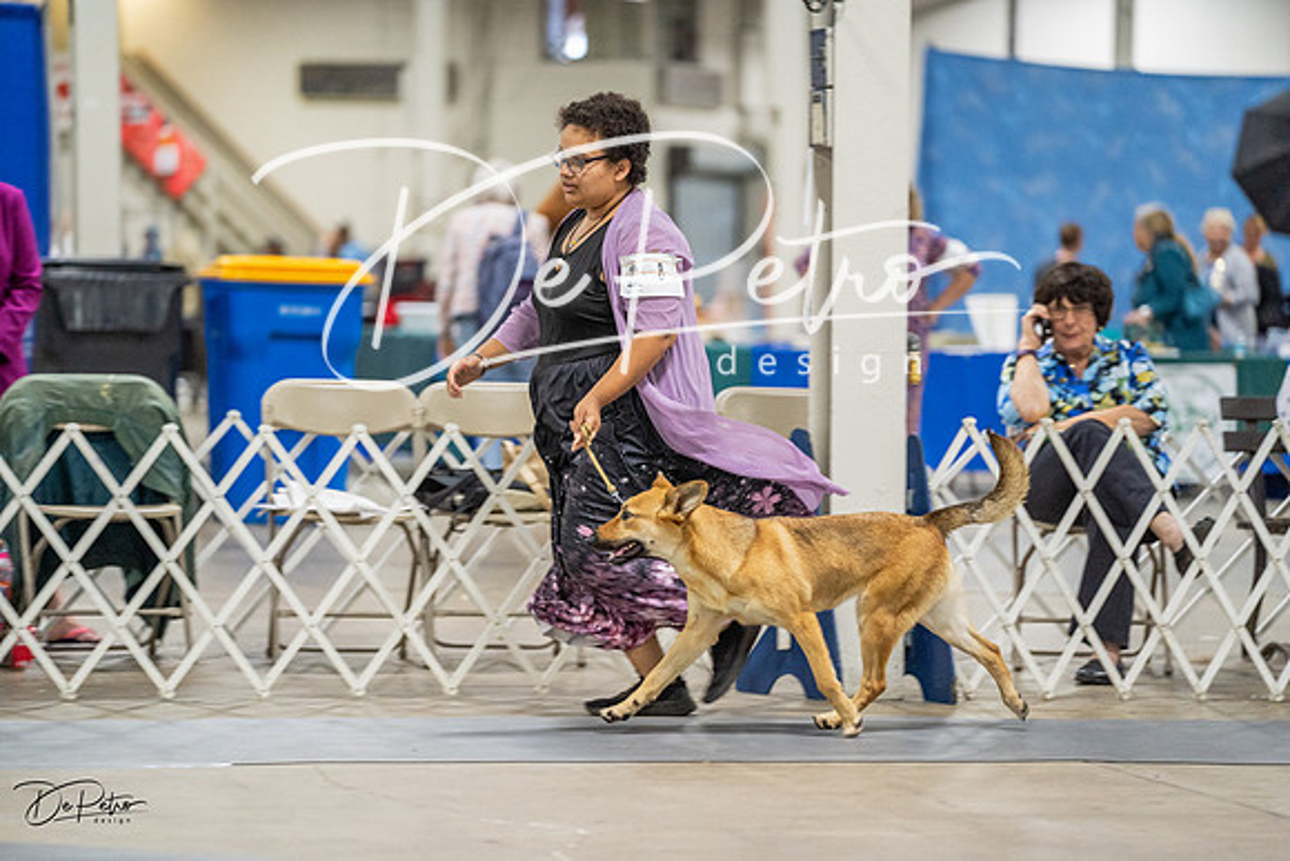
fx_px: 5555
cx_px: 645
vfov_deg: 8.9
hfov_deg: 13.2
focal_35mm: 155
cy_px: 430
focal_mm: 155
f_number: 2.8
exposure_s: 1/200
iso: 3200
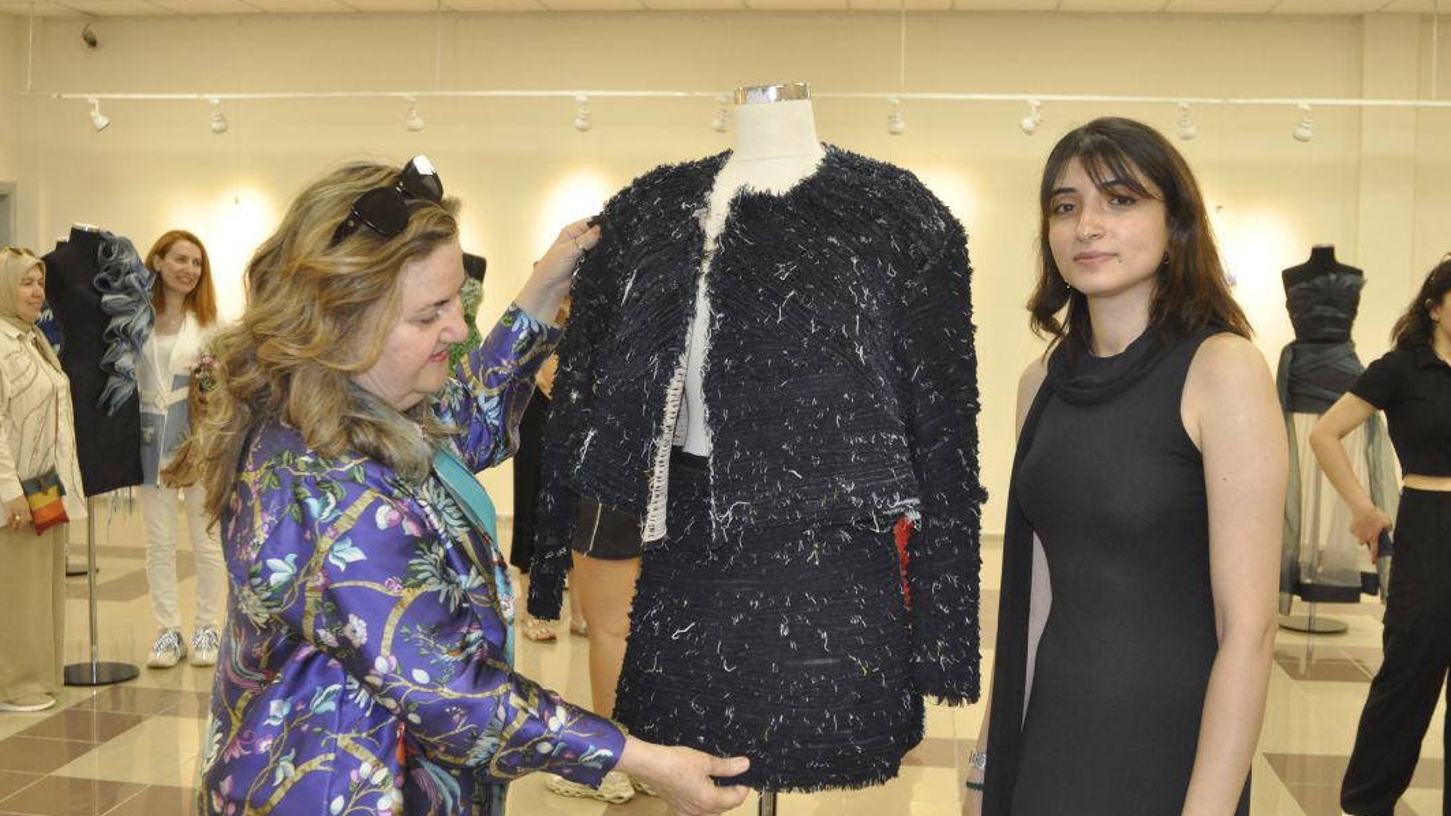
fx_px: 1462
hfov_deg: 52.8
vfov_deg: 31.2
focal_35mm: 38
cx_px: 723
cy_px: 401
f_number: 4.5
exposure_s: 1/160
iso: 1250
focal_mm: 24
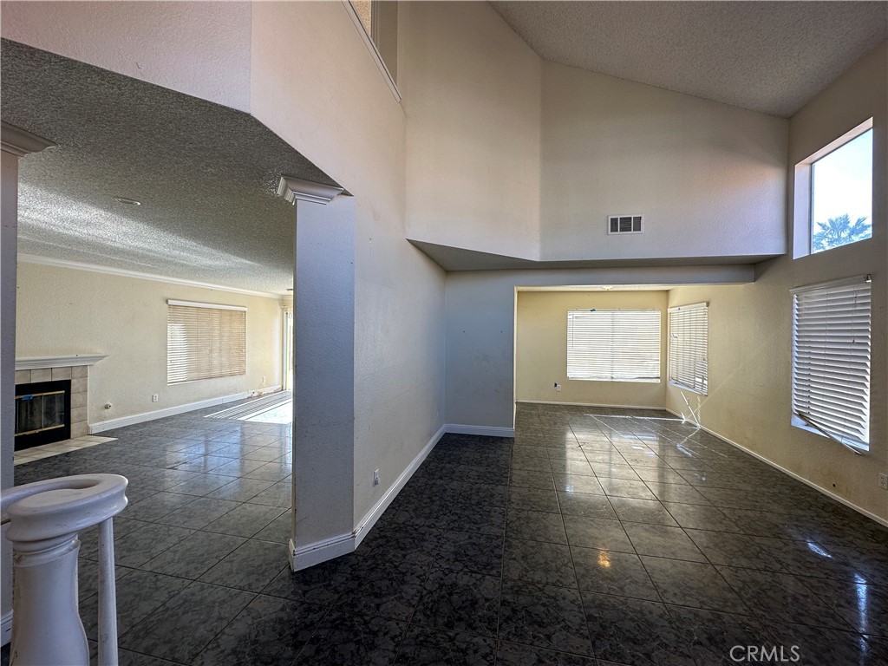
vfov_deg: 85.7
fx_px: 359
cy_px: 333
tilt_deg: -0.5
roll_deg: -0.8
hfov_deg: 102.1
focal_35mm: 14
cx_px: 444
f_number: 2.2
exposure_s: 1/128
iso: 40
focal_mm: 2.22
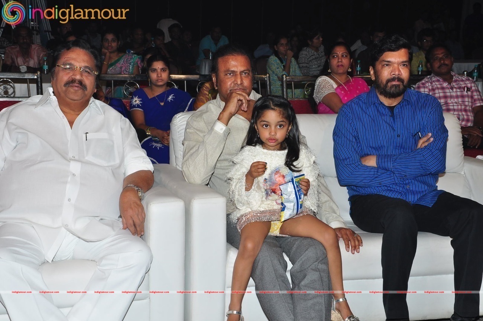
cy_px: 160
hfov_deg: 29.9
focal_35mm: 68
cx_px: 242
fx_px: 905
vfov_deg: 20.1
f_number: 10
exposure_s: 1/125
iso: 400
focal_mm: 45
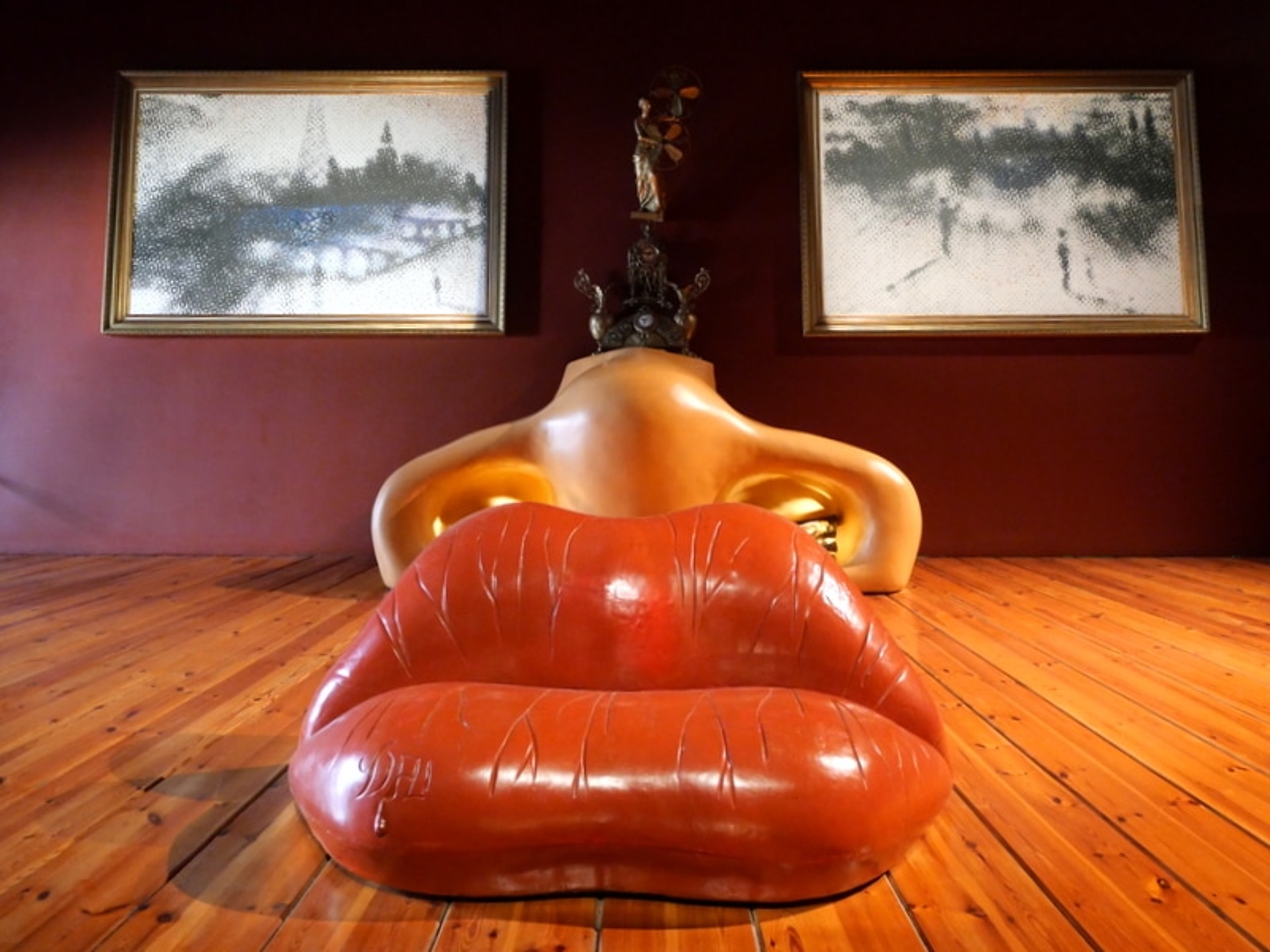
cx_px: 635
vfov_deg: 46.8
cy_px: 476
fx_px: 1101
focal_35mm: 30
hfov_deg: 60.0
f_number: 3.8
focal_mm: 15
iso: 3200
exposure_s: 1/15
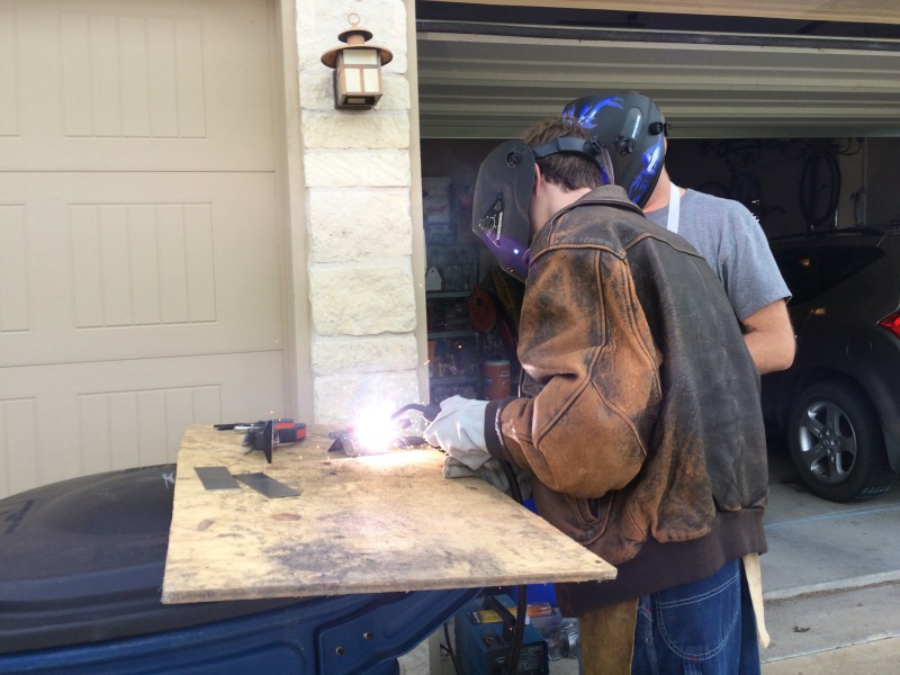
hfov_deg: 61.7
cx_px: 450
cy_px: 338
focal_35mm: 29
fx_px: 754
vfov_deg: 48.2
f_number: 2.2
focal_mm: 4.15
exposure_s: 1/321
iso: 32
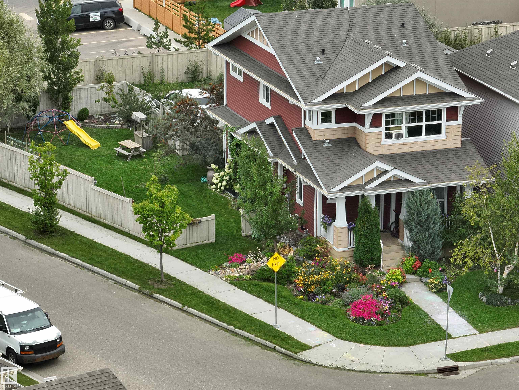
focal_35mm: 161
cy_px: 195
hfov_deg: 12.3
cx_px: 260
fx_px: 2414
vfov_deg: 9.2
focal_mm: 29.85
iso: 170
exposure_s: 1/100
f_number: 4.4
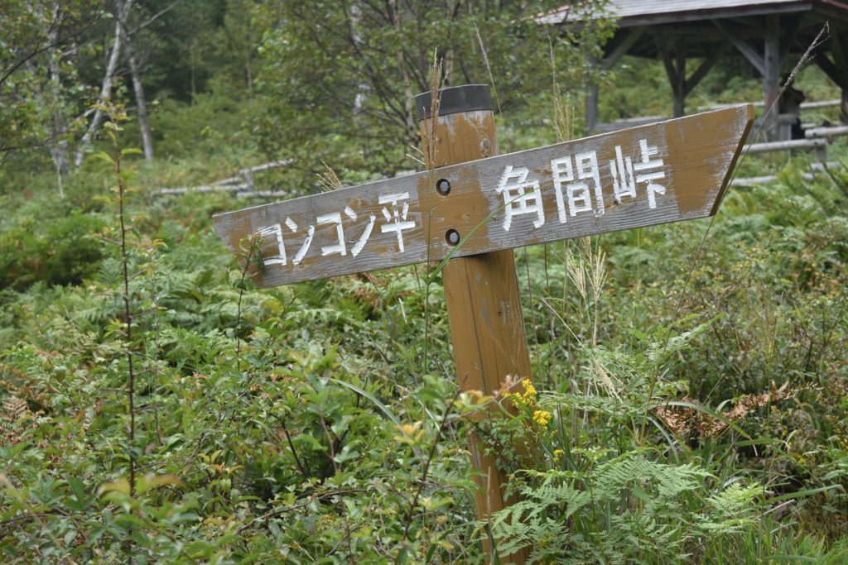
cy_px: 282
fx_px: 1413
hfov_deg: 33.4
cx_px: 424
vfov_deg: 22.6
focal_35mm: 60
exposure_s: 1/400
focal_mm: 40
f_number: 4.8
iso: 200
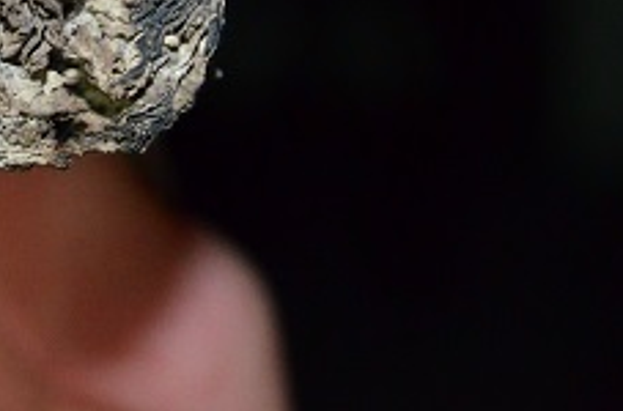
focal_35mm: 209
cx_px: 40
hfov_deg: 9.8
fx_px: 3611
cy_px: -27
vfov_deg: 6.5
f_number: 10
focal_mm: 55
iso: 2500
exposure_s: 1/60
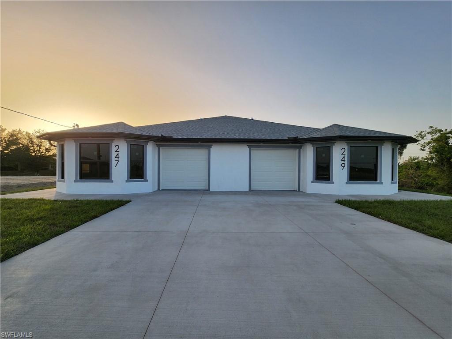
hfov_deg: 106.2
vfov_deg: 89.9
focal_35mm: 13
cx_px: 226
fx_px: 170
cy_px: 170
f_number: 2.2
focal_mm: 2.2
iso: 50
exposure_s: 1/1255
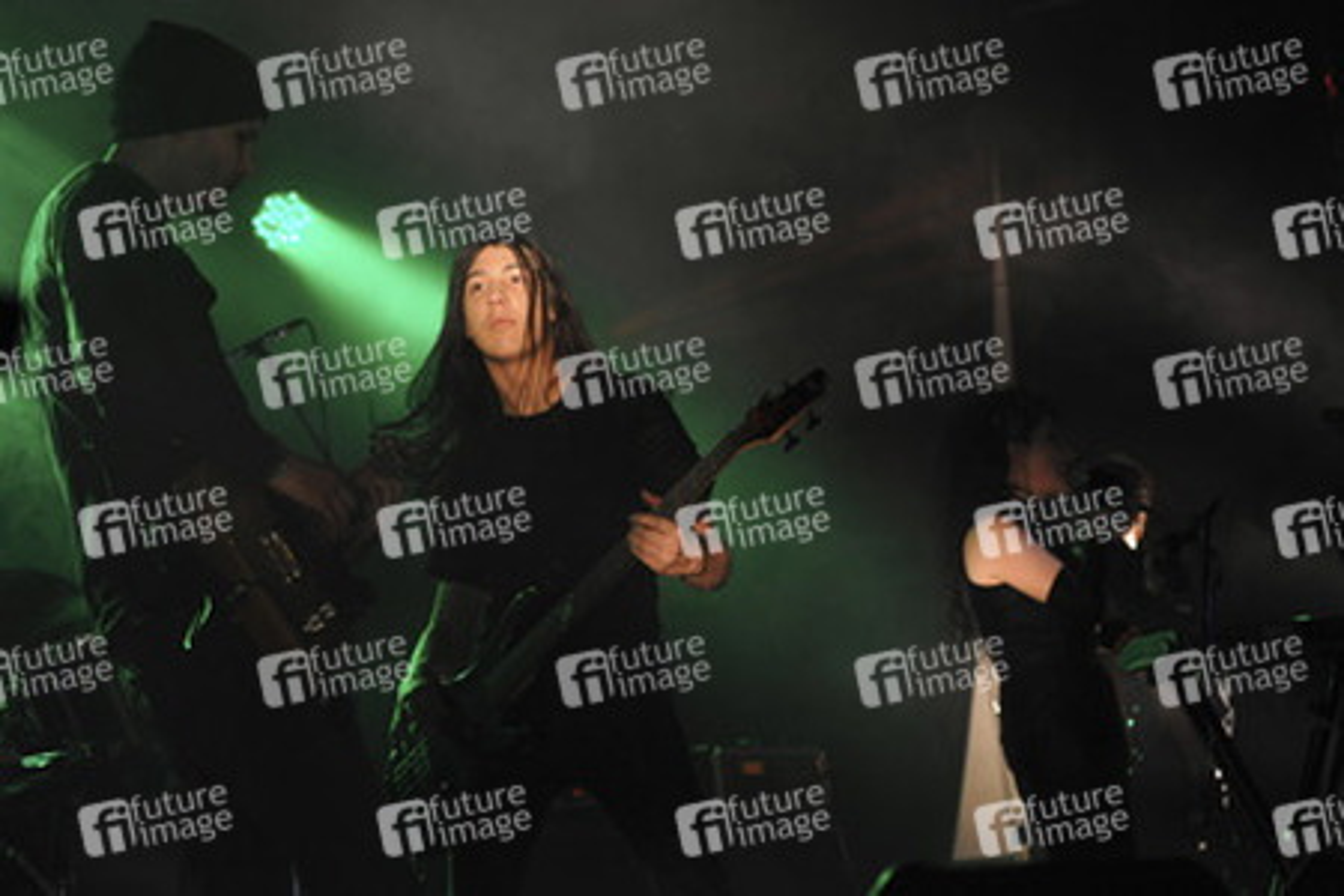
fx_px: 3210
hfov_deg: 23.6
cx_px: 672
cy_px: 448
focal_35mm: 86
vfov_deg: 15.9
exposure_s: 1/250
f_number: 5
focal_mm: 86
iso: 2000
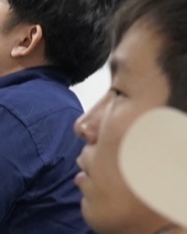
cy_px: 112
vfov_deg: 4.3
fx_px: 3075
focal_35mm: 445
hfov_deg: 3.3
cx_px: -664
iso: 3200
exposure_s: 1/160
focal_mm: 50
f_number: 4
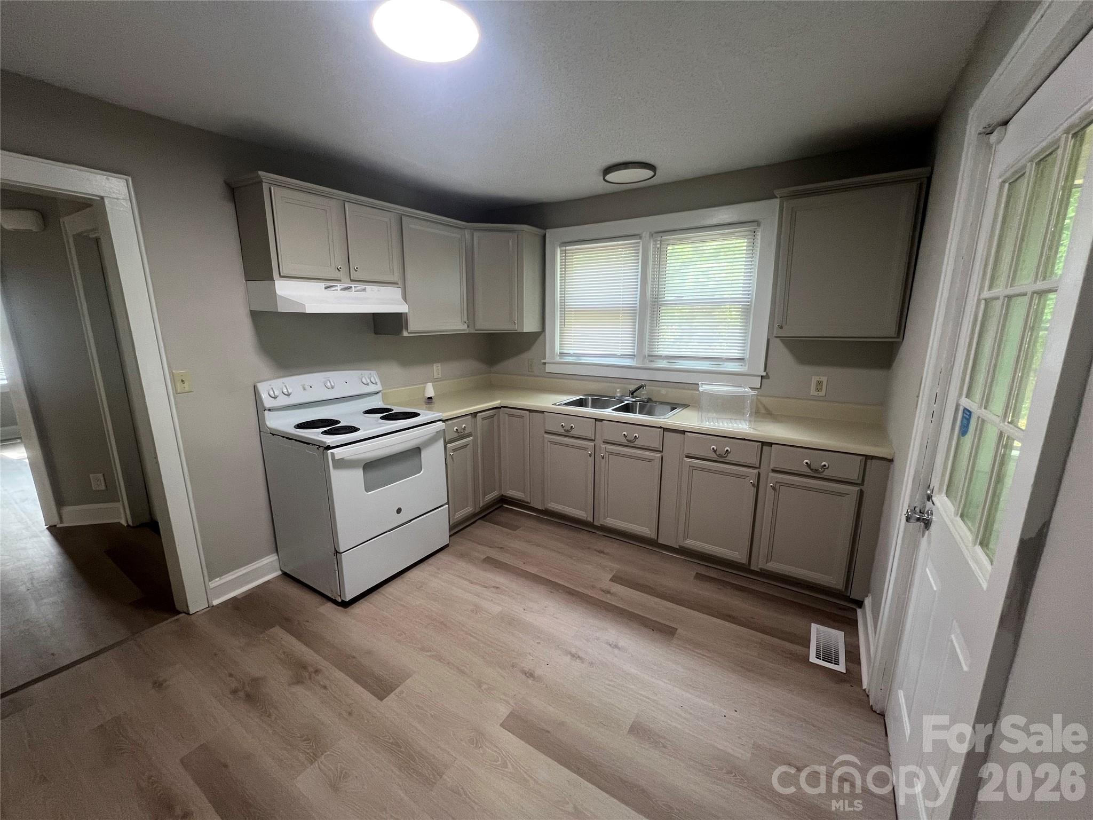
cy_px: 410
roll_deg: -0.4
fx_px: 410
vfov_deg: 89.9
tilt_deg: -12.8
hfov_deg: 106.2
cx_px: 546
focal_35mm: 13
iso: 160
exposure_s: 1/60
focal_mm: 1.57
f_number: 1.8
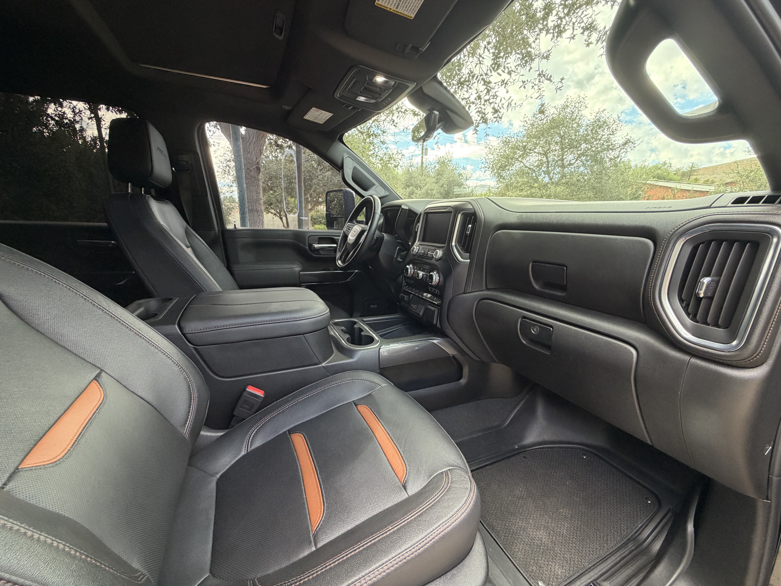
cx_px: 390
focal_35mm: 14
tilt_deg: -14.0
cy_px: 293
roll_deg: -1.3
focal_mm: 2.22
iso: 200
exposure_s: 1/121
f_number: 2.2
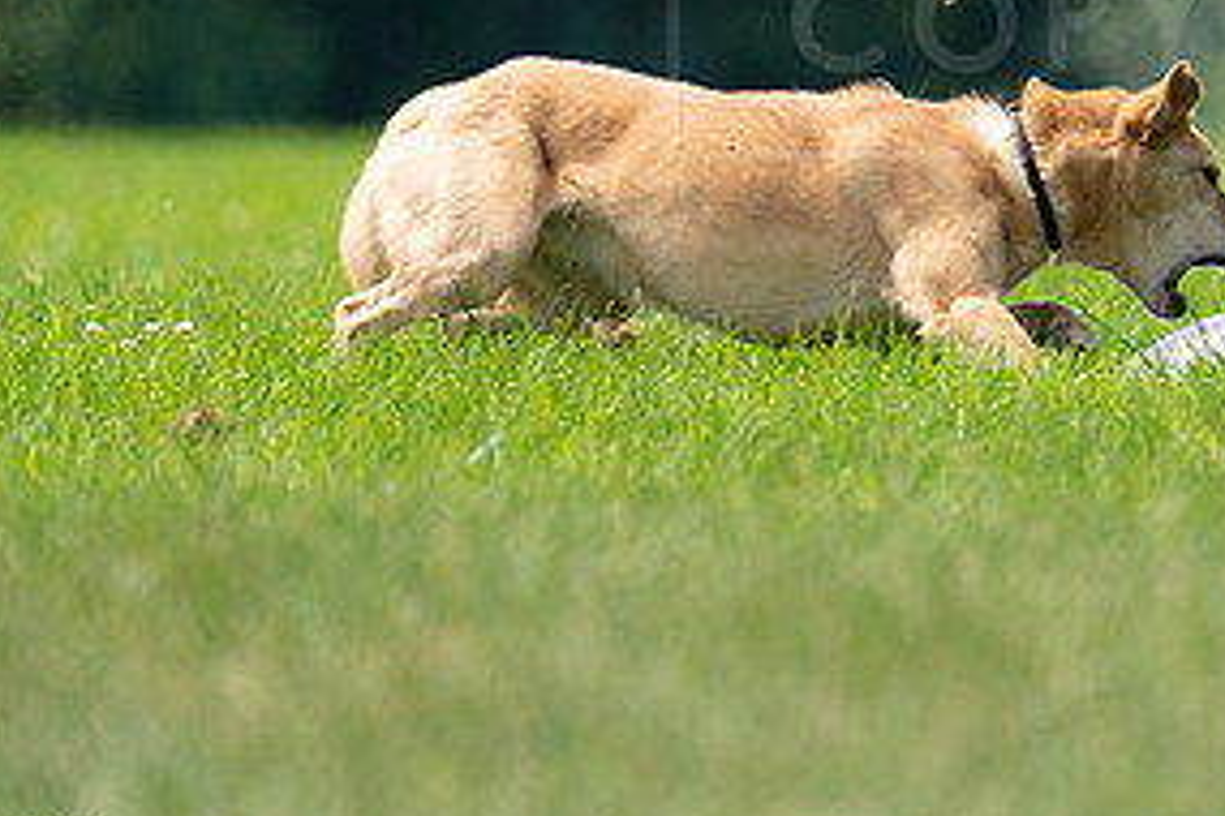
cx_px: 1079
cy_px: 92
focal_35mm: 951
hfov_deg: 2.2
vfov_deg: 1.4
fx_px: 32358
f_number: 6.3
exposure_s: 1/4000
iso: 1600
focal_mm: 467
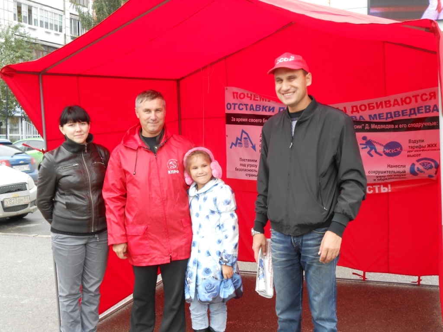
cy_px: 166
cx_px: 222
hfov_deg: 42.9
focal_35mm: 44
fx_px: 563
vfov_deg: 32.9
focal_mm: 7.8
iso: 80
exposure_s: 1/50
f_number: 4.5
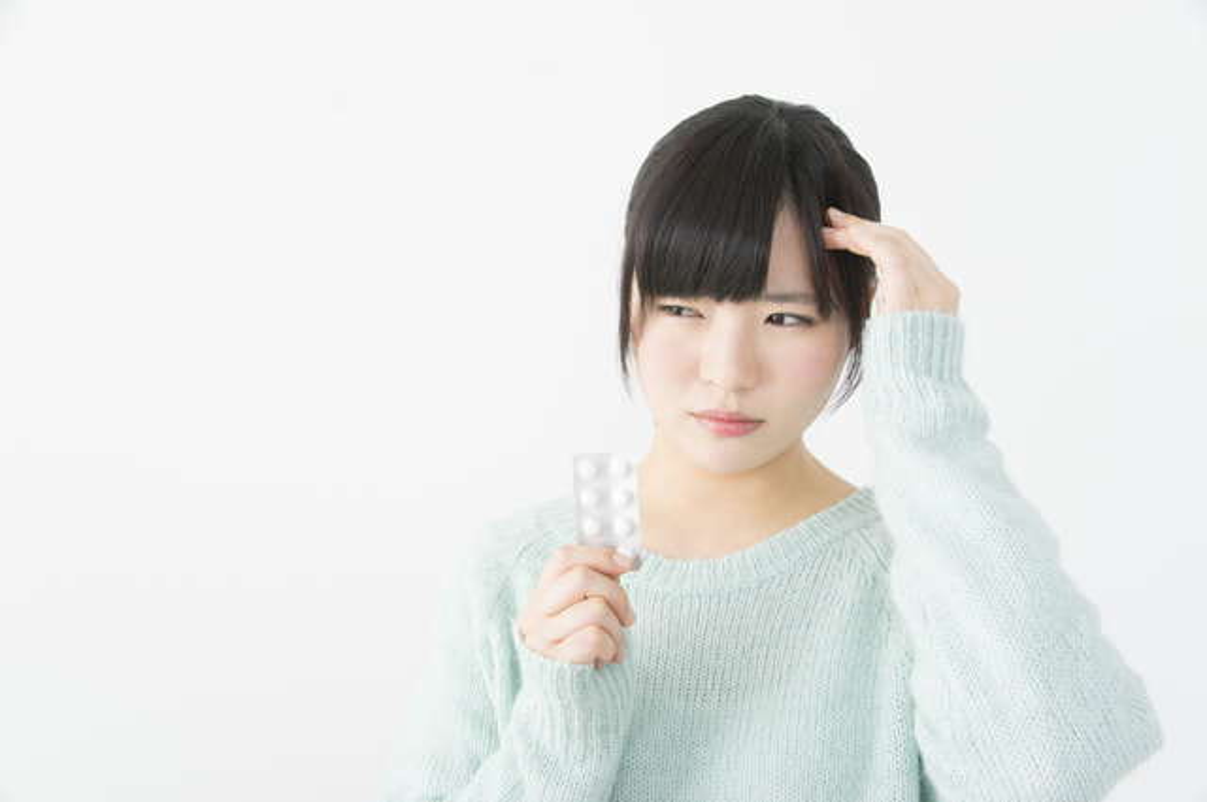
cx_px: 604
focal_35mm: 46
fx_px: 1540
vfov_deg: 29.2
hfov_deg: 42.8
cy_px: 401
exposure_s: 1/160
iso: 100
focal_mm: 31
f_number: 8
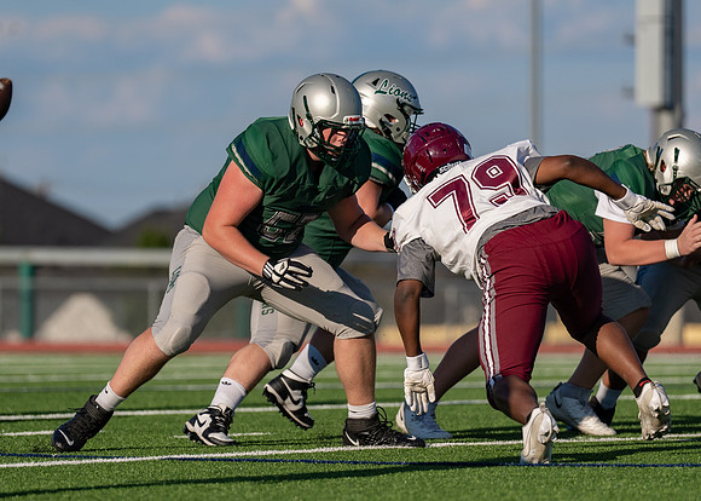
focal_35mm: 332
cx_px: 327
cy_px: 267
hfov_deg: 6.1
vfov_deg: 4.3
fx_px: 6616
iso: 100
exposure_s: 1/3200
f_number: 2.8
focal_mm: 200
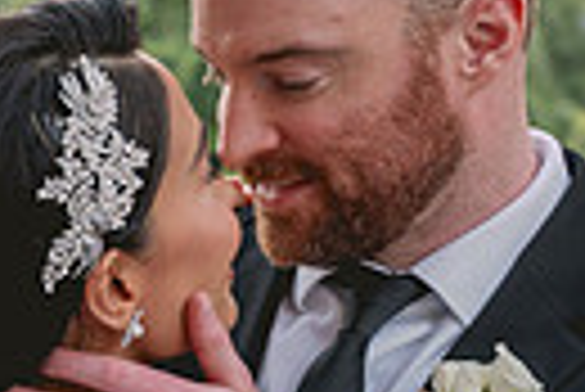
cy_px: 473
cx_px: -378
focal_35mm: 163
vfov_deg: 8.4
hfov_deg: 11.8
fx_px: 2652
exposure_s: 1/160
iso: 160
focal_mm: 30.5
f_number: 2.8
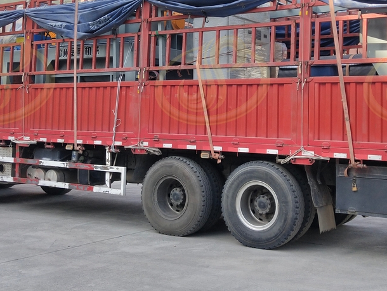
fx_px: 660
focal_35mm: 59
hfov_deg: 32.7
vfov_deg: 24.6
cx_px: 213
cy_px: 76
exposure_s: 1/936
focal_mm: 3.95
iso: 136
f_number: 1.8
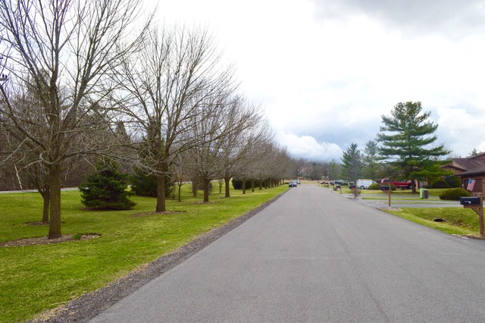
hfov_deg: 67.4
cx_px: 242
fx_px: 364
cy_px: 162
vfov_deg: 47.9
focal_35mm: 27
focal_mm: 18
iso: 400
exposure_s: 1/400
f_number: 11
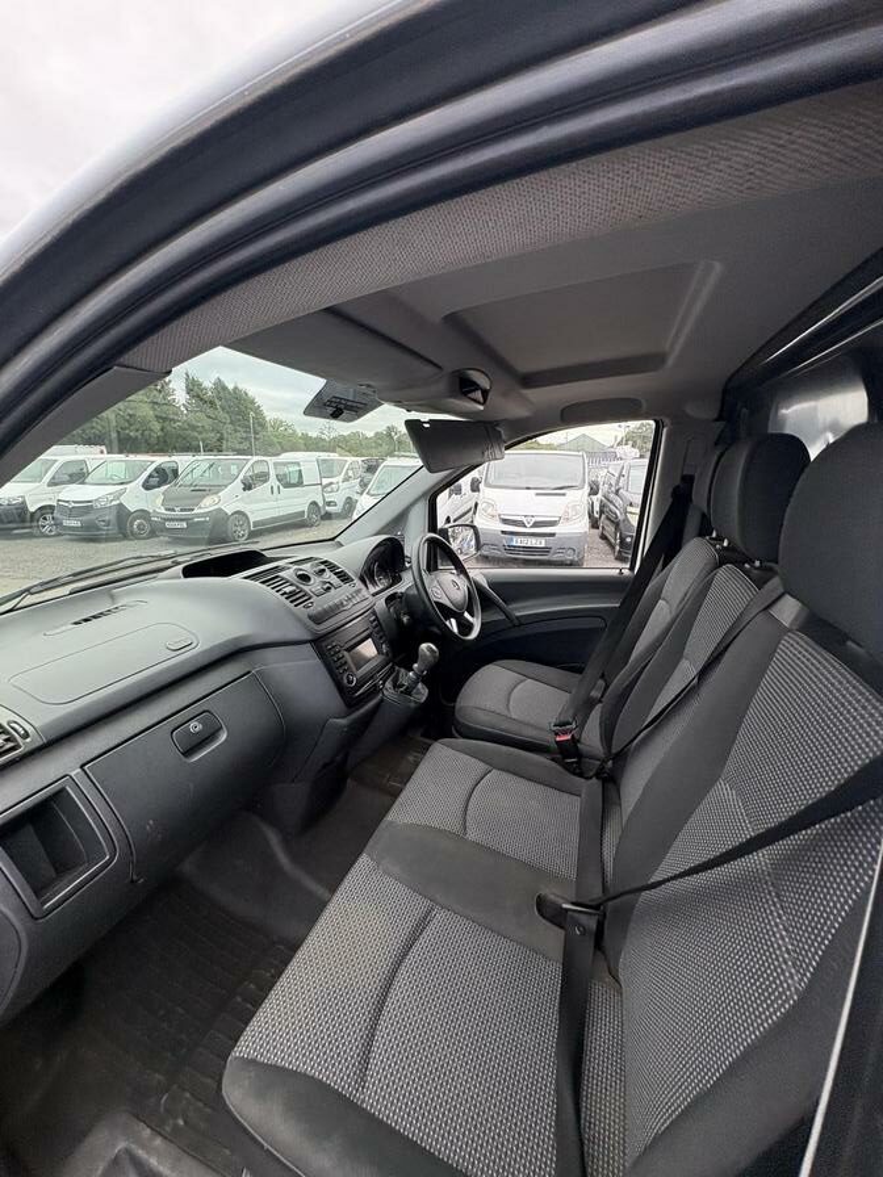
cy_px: 588
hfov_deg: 85.7
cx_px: 442
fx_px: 476
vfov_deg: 102.1
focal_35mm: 14
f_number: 2.2
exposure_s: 1/254
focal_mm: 2.22
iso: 64
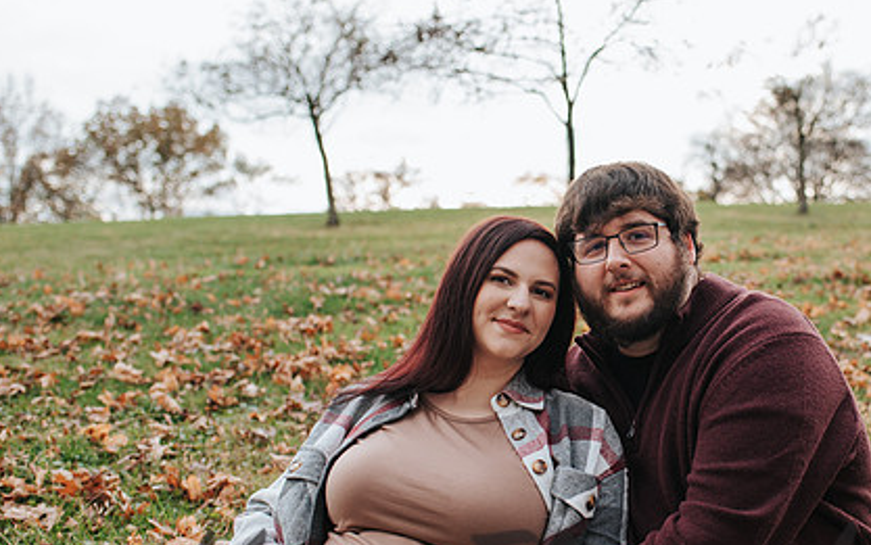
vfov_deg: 23.9
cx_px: 604
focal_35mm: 54
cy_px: 338
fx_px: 1282
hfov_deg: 37.0
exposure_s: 1/320
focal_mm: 35
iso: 110
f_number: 2.8
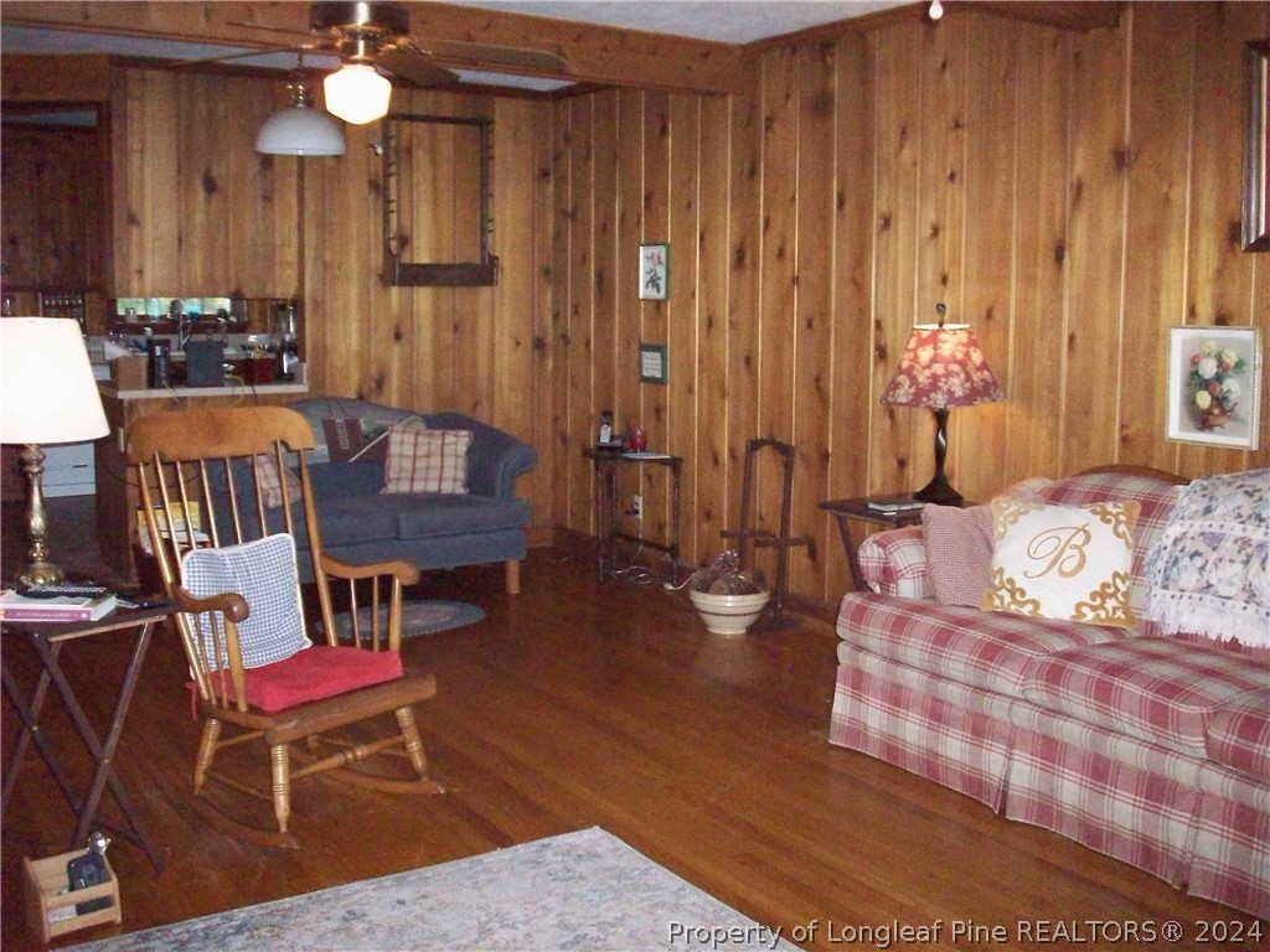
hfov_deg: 50.1
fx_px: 1357
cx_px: 635
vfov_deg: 38.7
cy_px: 476
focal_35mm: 37
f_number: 2.8
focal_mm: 6.2
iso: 800
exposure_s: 1/128
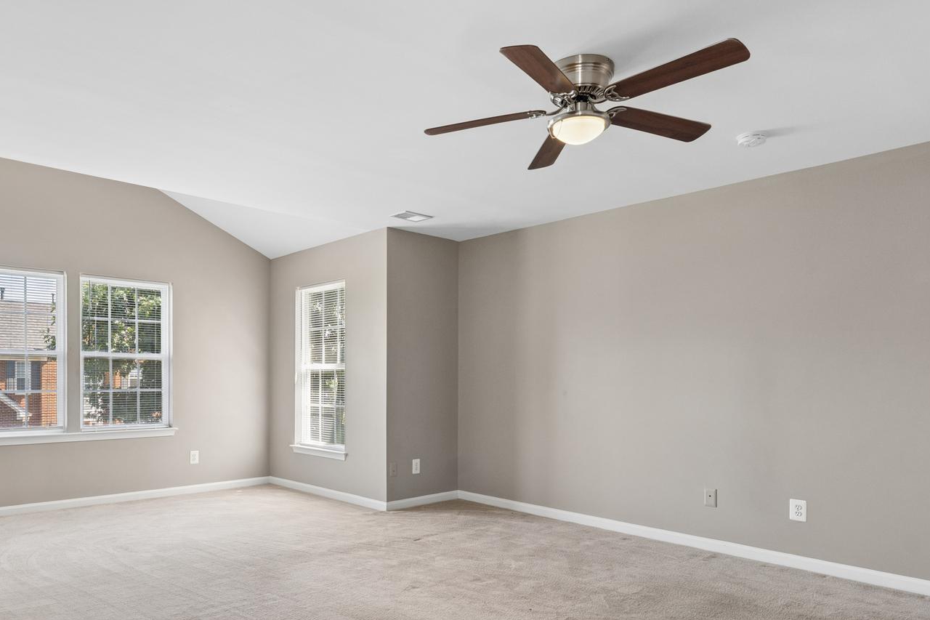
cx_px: 395
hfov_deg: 72.9
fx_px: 624
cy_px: 368
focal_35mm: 24
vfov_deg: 52.5
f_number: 7.1
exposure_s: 1/60
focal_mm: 15.1
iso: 1250
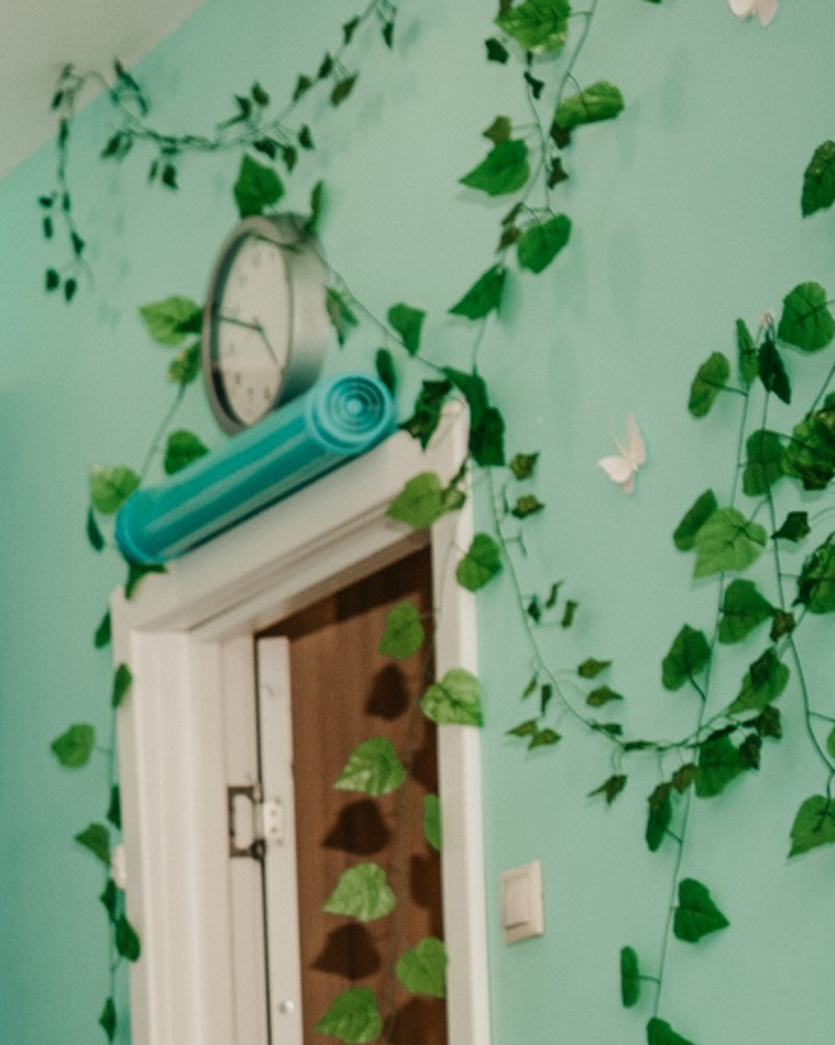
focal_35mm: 137
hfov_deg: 9.4
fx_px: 4234
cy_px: 1448
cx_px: -1492
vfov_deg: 13.4
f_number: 4
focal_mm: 31
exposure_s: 1/160
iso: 200
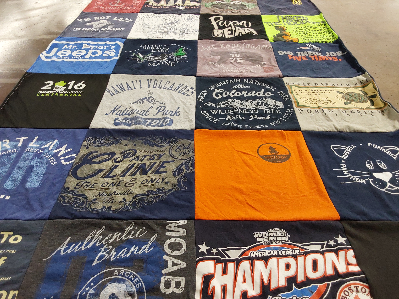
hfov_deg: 63.4
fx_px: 323
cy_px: 150
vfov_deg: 49.7
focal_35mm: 28
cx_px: 200
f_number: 1.9
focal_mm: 2.91
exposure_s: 1/50
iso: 125
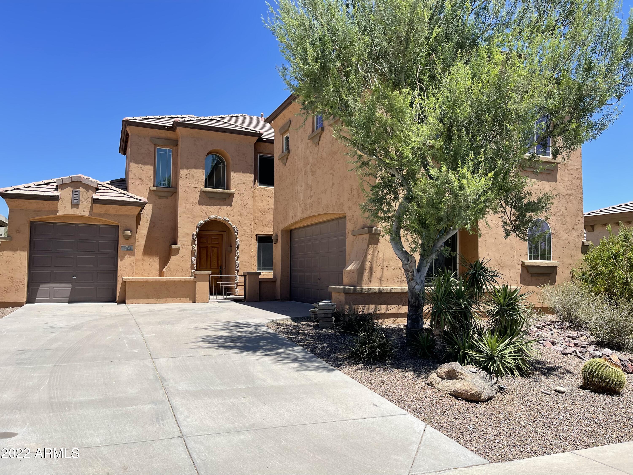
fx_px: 475
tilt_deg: +3.4
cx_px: 316
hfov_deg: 67.3
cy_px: 238
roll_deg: -0.1
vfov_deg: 53.1
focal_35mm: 26
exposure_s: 1/2857
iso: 32
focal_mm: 5.1
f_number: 1.6
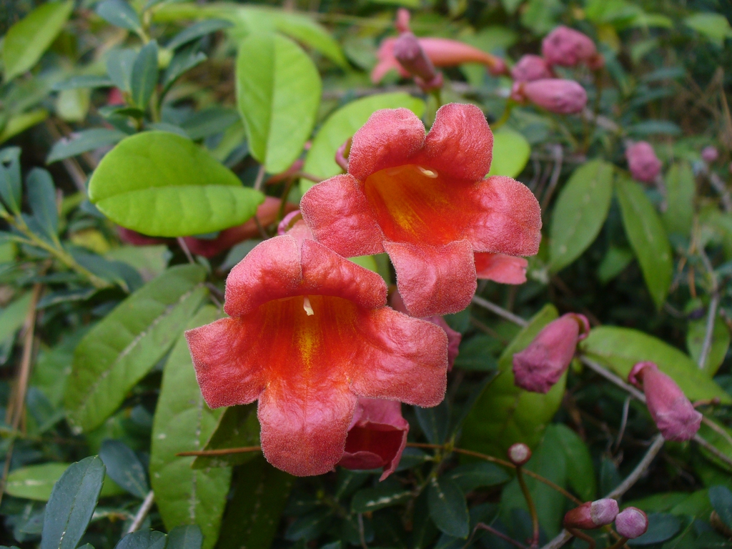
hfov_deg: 50.1
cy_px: 274
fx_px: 782
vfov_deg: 38.7
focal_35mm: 37
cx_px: 366
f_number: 2.8
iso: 80
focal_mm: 6.1
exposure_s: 1/160
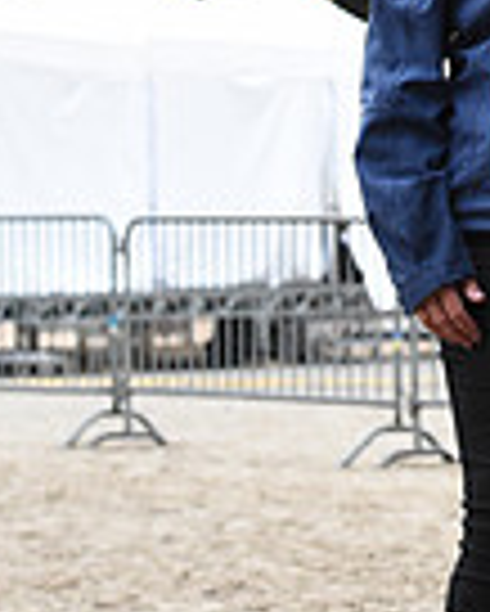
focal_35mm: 319
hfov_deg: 4.7
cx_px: 1241
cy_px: 50
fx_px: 5776
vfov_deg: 6.0
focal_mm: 80
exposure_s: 1/320
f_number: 6.3
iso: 3200
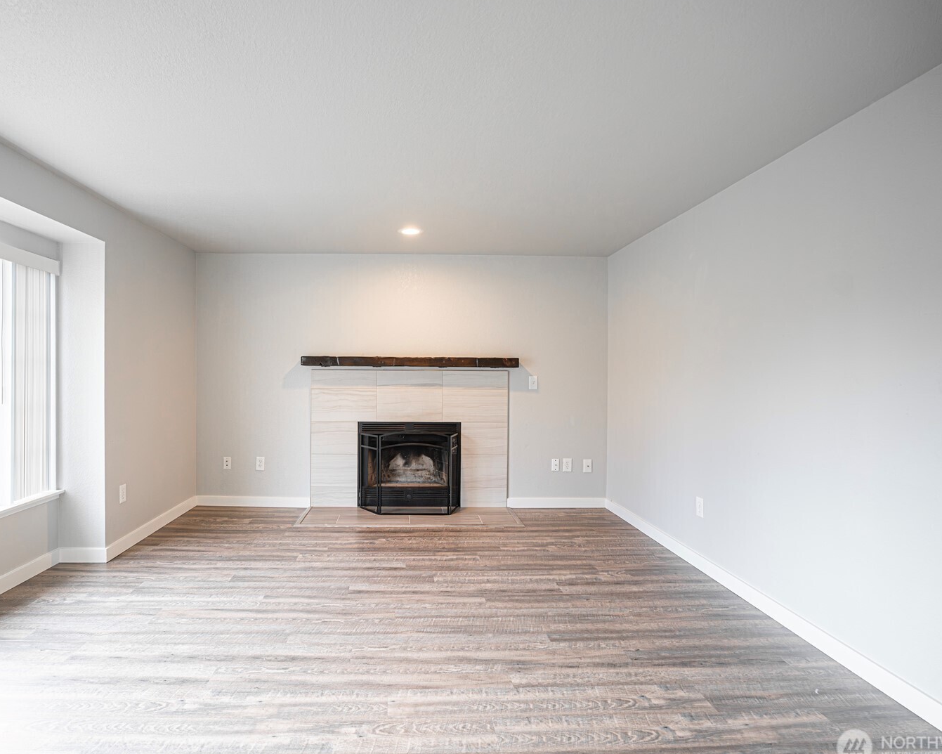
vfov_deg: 68.9
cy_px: 376
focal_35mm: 20
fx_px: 550
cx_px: 412
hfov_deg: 80.8
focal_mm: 16.6
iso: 800
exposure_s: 1/160
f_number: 4
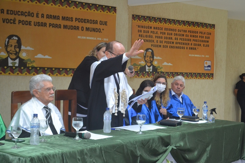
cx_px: 122
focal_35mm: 60
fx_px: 408
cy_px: 82
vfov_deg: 22.6
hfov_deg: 33.4
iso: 1800
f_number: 5.3
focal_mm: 40
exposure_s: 1/60
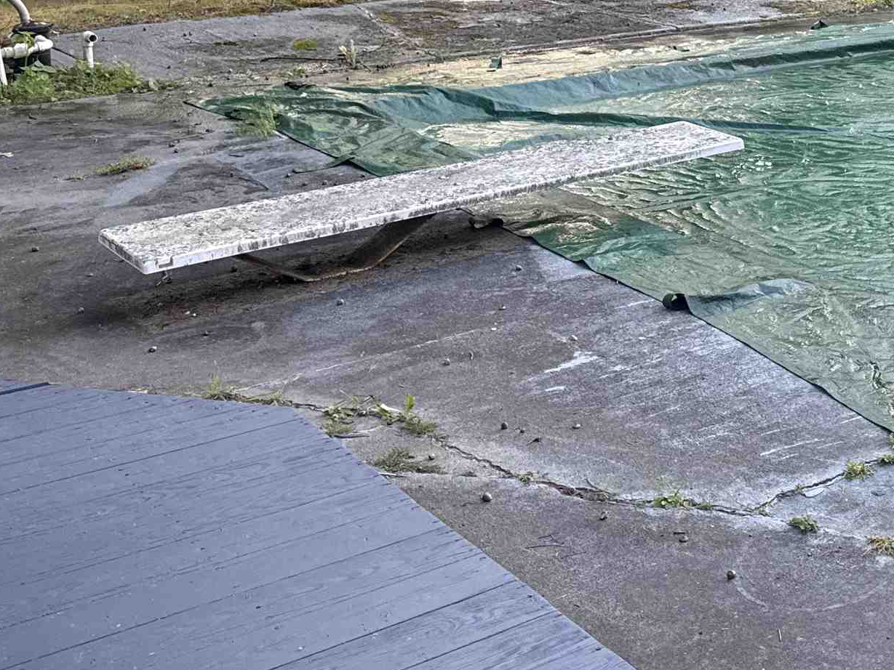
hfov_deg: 30.1
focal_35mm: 60
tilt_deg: -11.5
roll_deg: -1.6
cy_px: 105
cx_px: 876
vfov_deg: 23.9
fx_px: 1550
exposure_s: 1/348
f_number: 1.78
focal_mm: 6.76
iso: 100
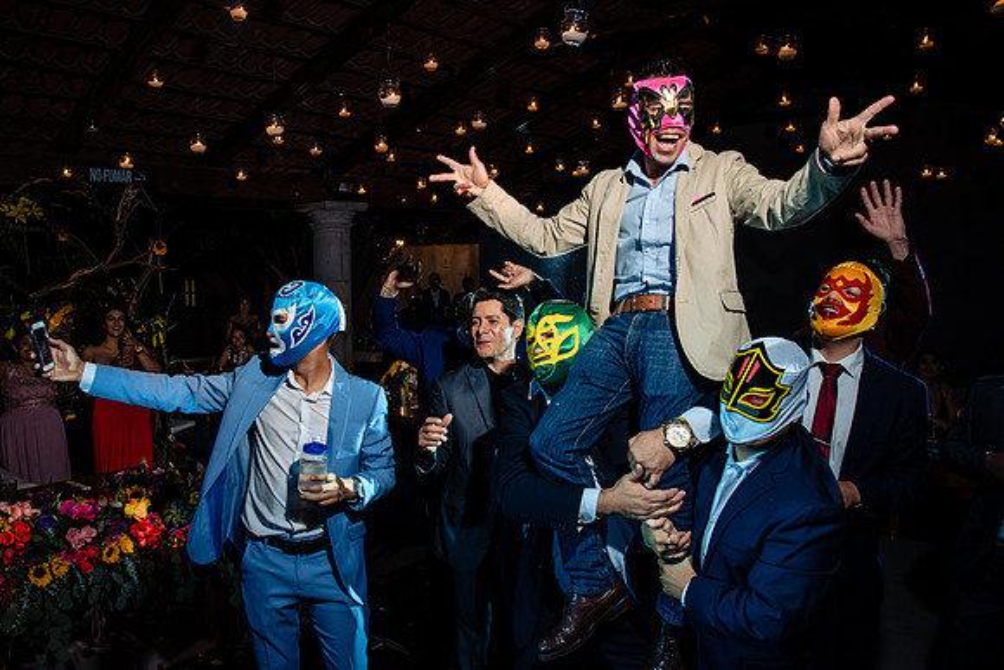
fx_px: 716
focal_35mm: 26
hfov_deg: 70.0
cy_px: 312
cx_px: 467
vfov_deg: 50.1
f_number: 8
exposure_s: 1/160
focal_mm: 24
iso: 2000
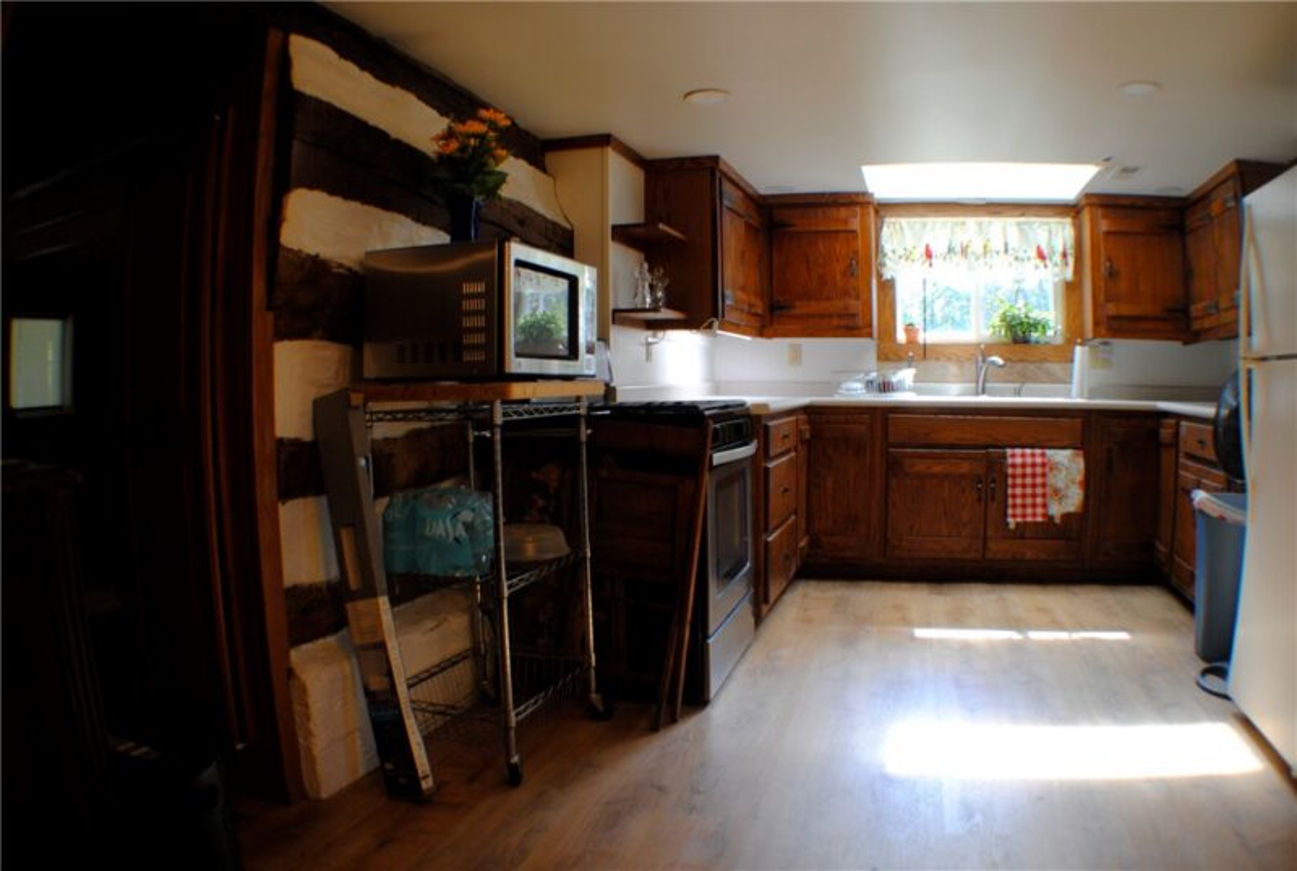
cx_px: 648
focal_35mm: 36
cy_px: 436
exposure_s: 1/30
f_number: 4
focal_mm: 24
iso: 250
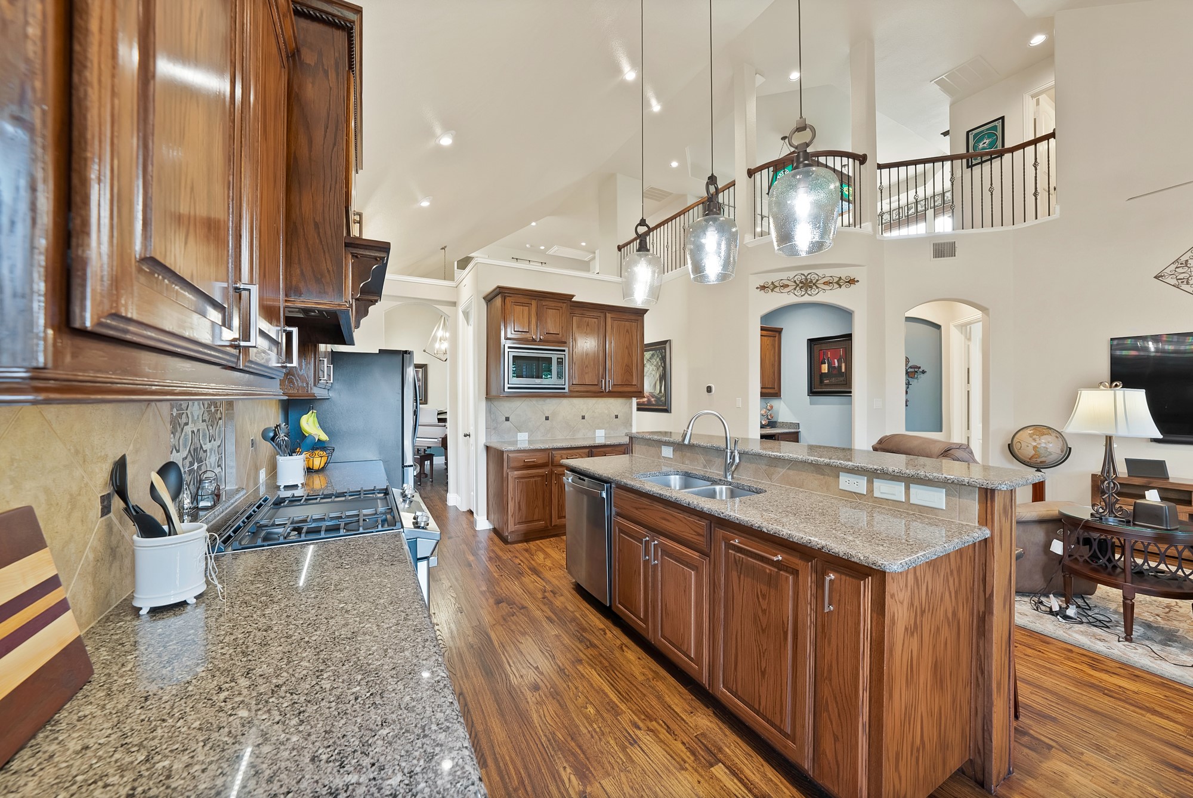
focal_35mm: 12
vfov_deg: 90.1
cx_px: 596
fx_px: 398
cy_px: 399
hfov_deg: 112.6
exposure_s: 1/2.5
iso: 640
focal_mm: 12
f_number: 7.1
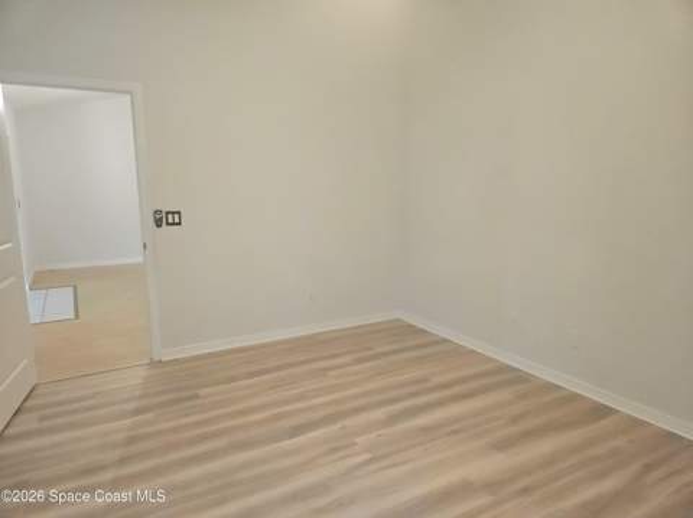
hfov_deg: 74.0
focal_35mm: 23
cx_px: 346
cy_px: 259
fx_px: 460
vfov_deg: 58.8
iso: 1000
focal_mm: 5.4
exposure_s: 1/120
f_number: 1.8
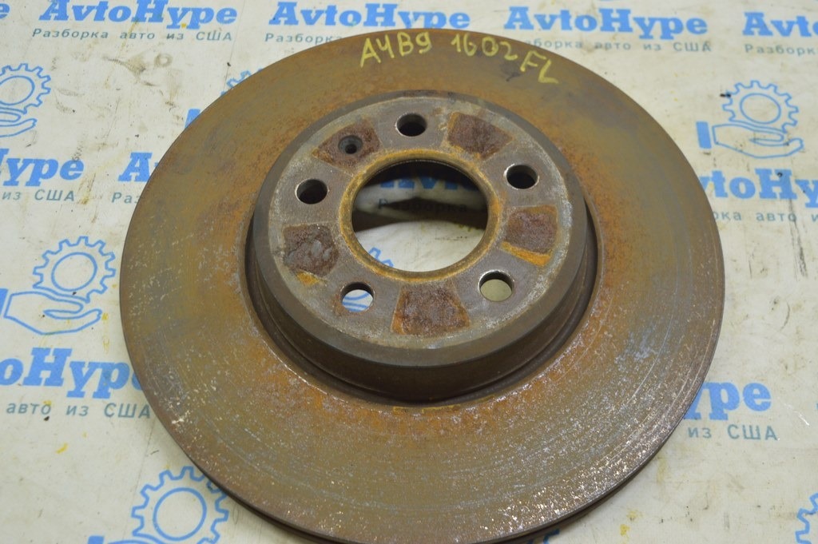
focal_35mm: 38
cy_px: 272
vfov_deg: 35.4
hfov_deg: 51.3
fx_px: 851
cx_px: 409
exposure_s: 1/20
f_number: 5.6
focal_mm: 25
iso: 400
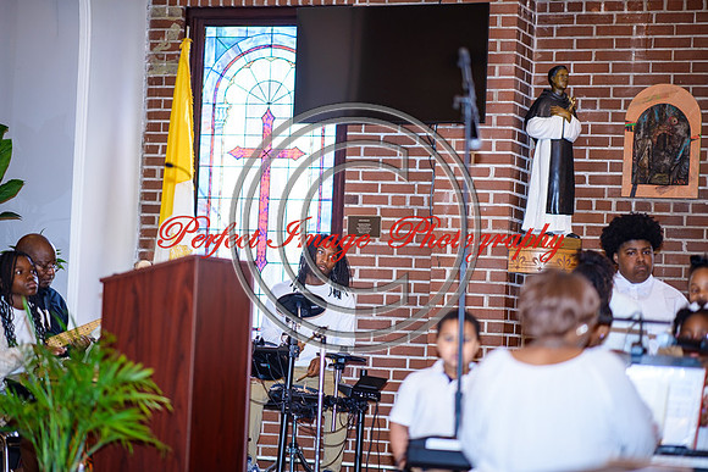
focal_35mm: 105
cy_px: 236
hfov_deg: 19.5
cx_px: 354
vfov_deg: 13.0
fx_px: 2065
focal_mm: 105
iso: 100
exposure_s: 1/100
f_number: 1.4
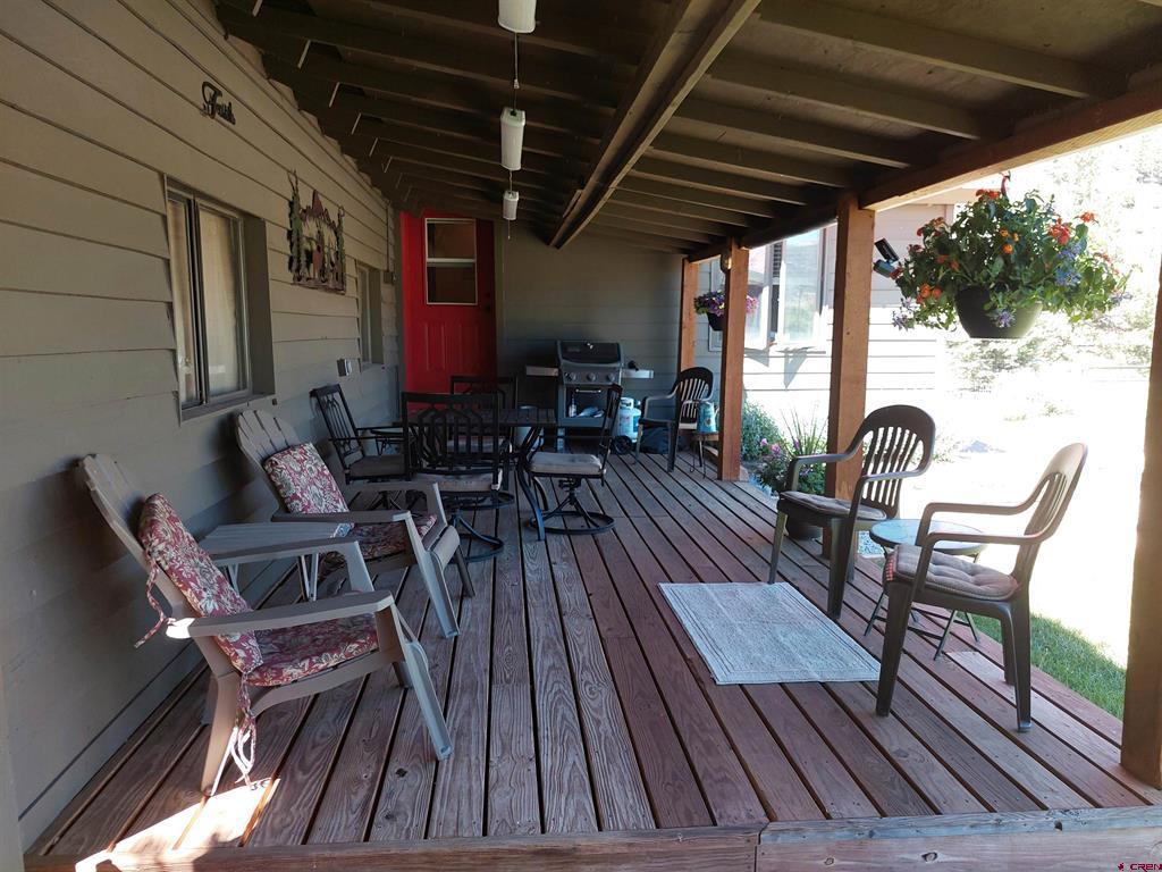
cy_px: 436
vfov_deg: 56.8
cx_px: 581
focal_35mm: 24
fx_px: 806
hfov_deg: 71.6
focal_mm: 5.23
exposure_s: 1/120
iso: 64
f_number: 1.8
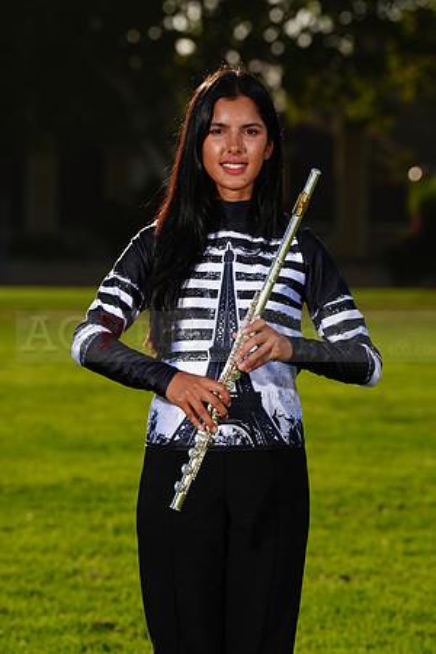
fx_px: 3524
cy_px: 327
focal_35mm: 194
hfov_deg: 7.1
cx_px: 218
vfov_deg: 10.6
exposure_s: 1/500
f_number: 7.1
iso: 125
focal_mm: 194
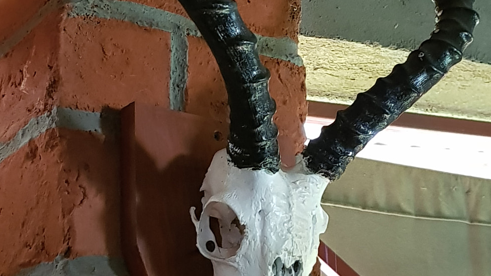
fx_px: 599
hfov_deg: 44.6
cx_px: 254
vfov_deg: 25.5
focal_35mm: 46
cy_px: 50
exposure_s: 1/13
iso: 200
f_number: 1.7
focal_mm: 4.2
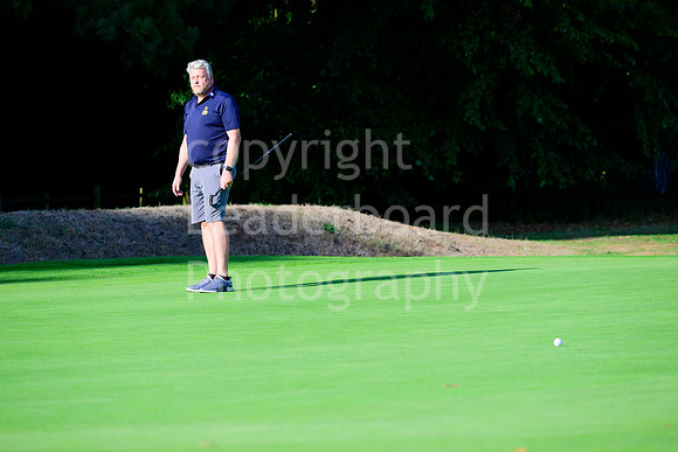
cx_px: 339
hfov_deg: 9.8
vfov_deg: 6.5
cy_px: 226
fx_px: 3956
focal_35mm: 210
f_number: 5.6
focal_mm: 210
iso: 640
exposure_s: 1/2500
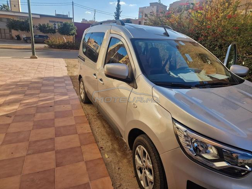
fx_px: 167
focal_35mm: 23
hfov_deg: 73.9
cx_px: 126
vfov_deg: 58.9
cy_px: 94
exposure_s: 1/608
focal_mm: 6.4
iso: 50
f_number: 1.8
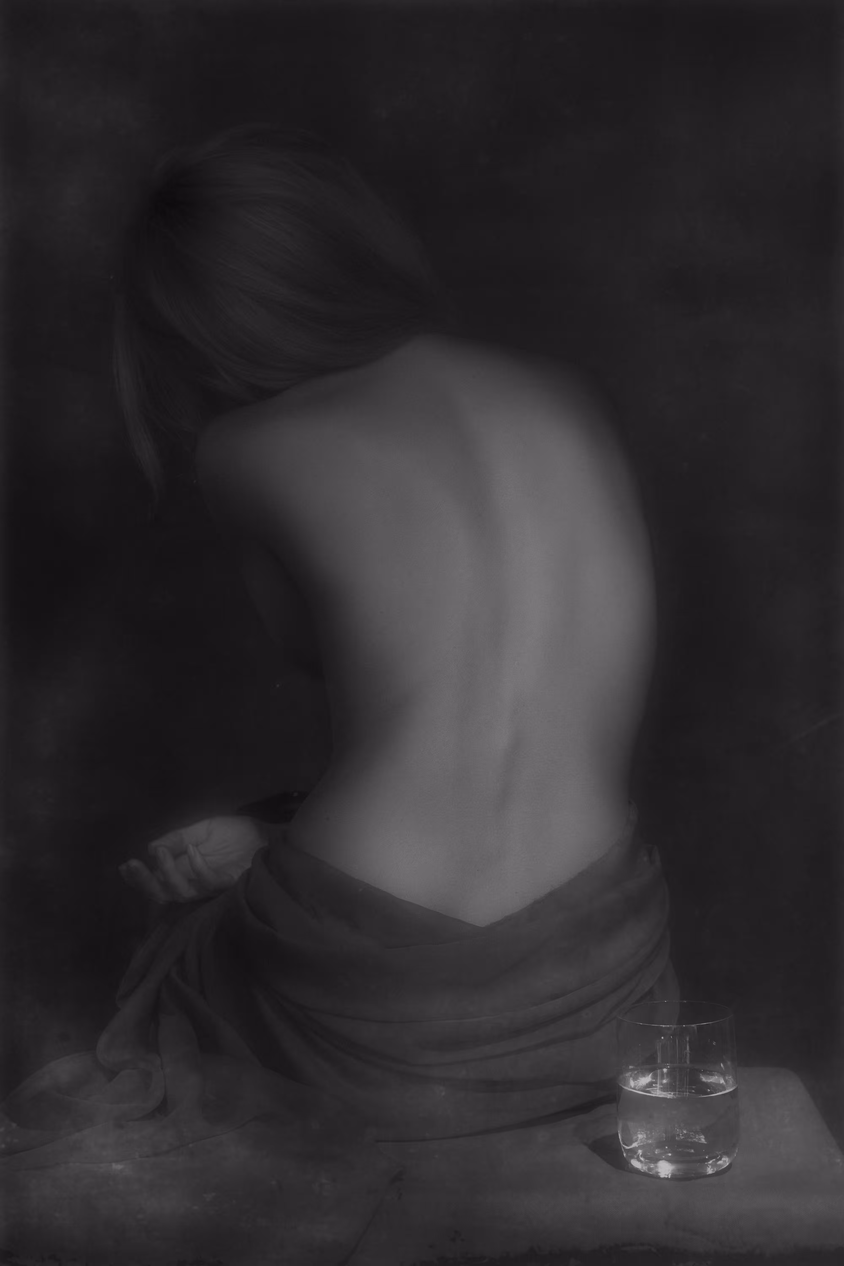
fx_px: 2040
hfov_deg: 23.4
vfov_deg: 34.5
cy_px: 633
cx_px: 422
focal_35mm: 58
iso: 320
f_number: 5.6
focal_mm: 58
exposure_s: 1/125
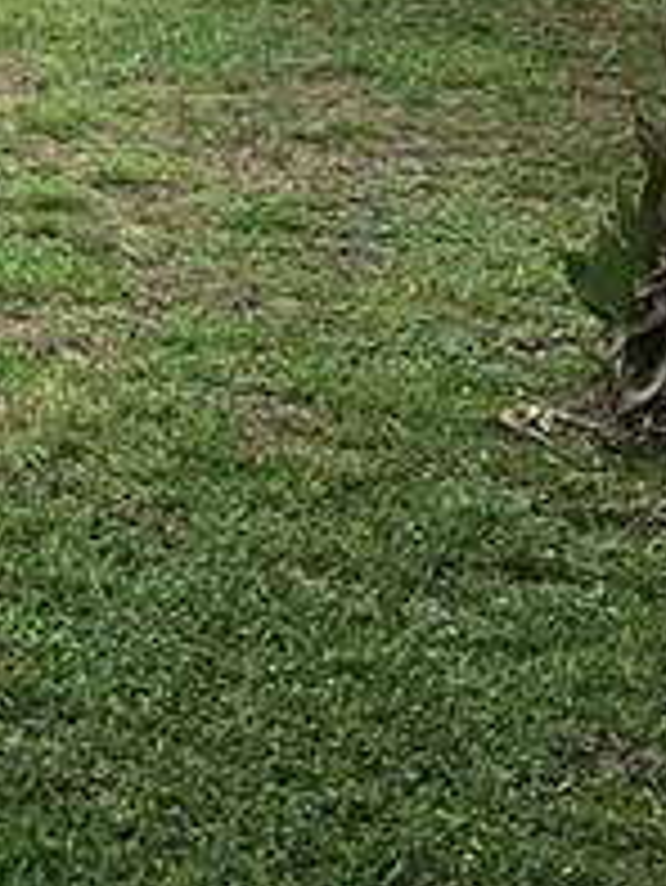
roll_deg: +0.8
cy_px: -22
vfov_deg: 17.6
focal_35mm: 109
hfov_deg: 12.4
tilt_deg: -4.1
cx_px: -531
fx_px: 2793
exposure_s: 1/754
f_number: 1.8
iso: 20
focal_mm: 3.99
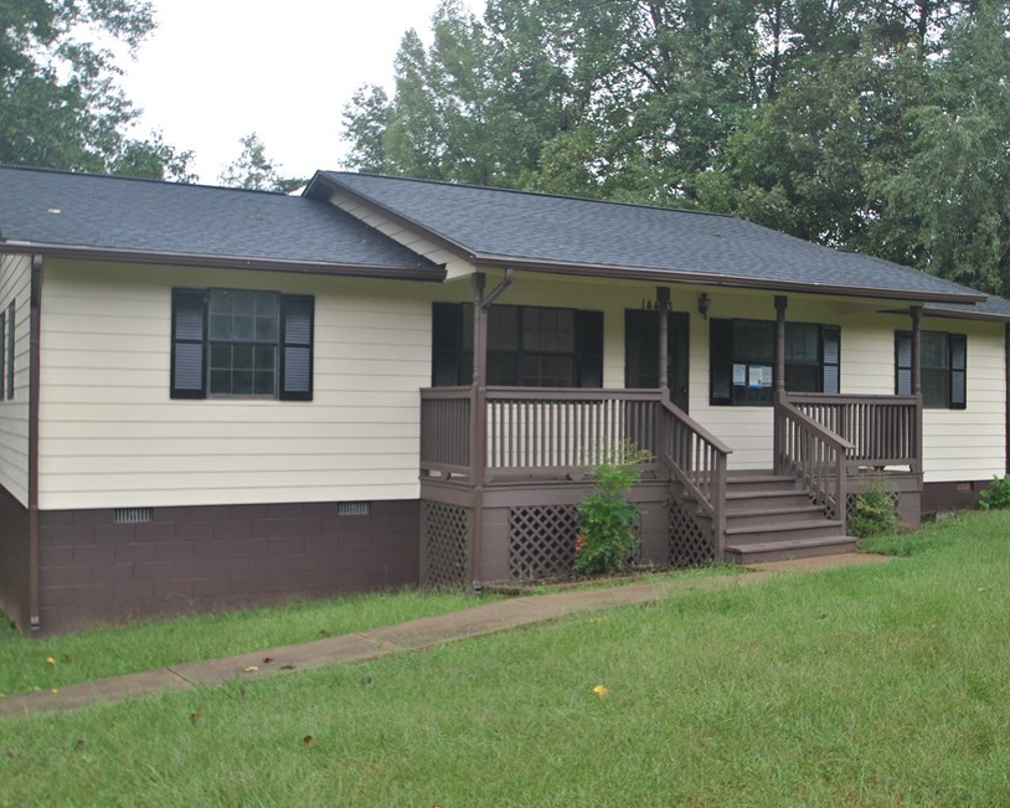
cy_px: 392
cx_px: 560
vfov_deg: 41.5
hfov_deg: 50.7
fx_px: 1065
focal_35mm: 36
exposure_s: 1/125
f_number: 5.6
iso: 160
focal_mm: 19
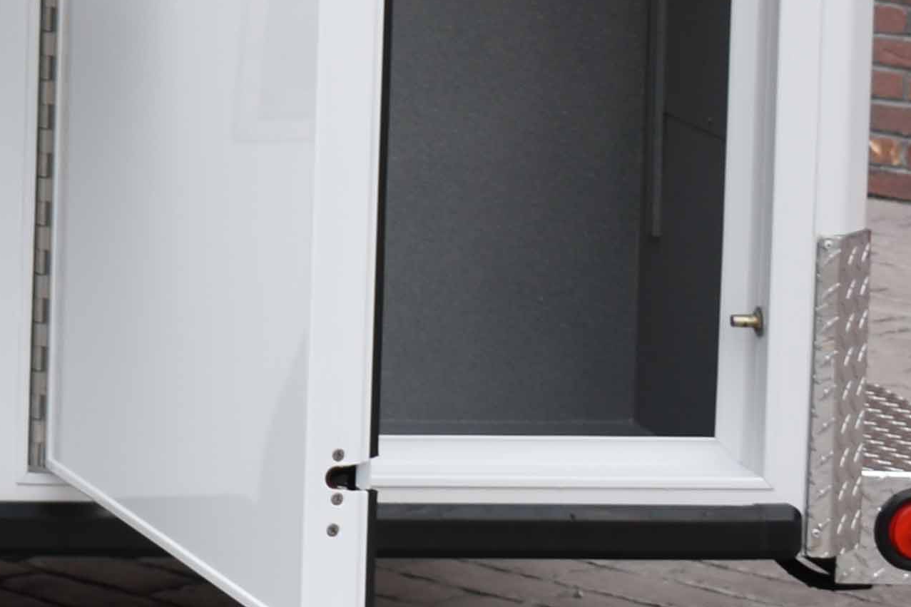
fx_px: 5170
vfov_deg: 6.6
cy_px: -351
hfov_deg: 9.3
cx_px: -1009
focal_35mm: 204
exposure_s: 1/125
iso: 100
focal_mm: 29
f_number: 5.6
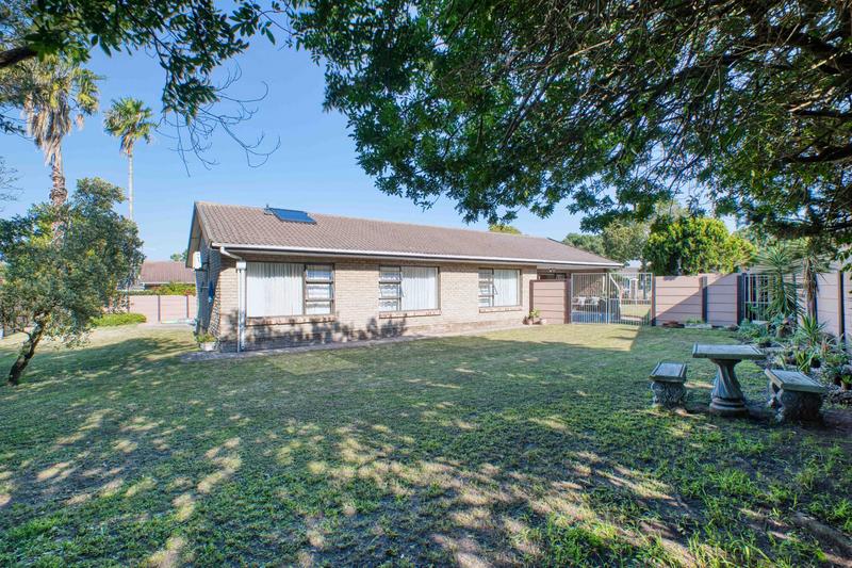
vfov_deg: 73.7
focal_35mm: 16
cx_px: 426
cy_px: 284
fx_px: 379
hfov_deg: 96.7
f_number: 8
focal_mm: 10.5
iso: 320
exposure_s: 1/60
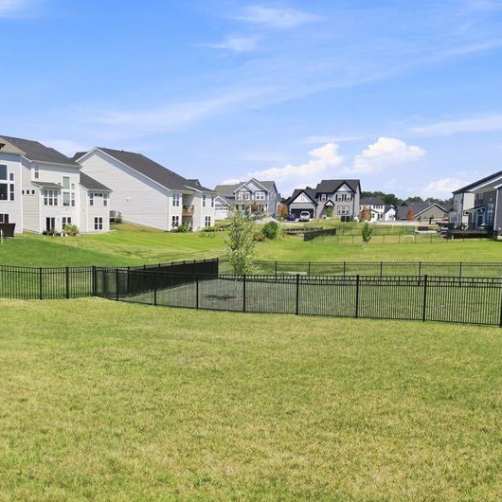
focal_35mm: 41
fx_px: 673
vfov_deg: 40.7
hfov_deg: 39.8
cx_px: 125
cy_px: 304
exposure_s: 1/2500
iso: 100
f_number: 1.7
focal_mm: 6.7
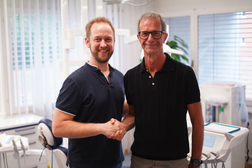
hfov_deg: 39.6
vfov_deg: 27.0
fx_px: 350
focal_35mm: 50
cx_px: 126
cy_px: 84
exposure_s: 1/160
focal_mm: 50
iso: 400
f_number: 1.8
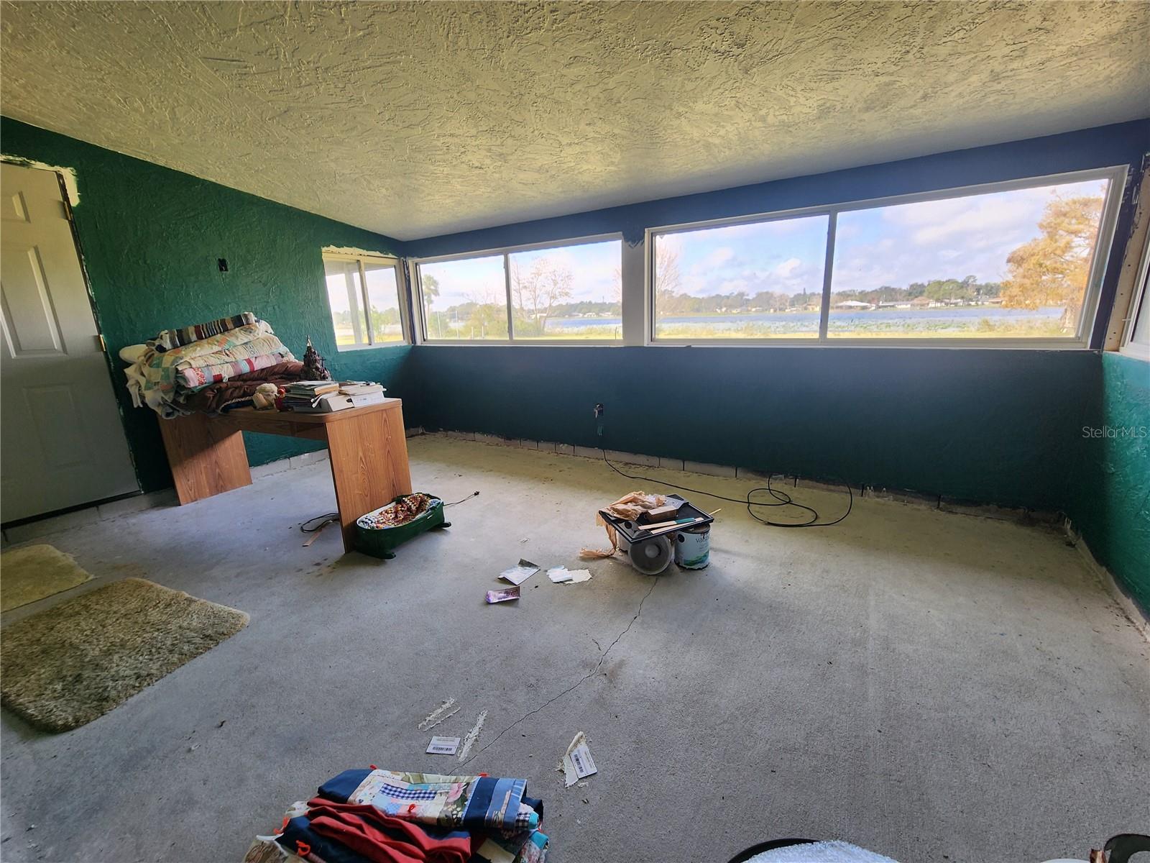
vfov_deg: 89.9
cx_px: 575
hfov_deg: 106.2
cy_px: 432
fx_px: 432
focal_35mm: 13
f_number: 2.2
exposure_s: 1/60
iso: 50
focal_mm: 2.2
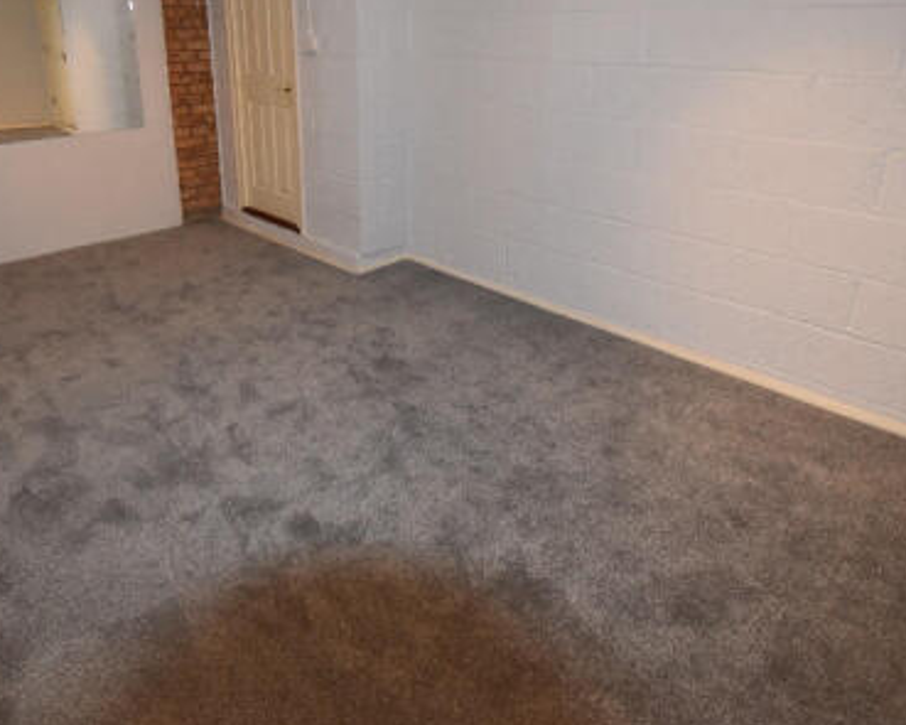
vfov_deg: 55.4
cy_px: 232
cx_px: 355
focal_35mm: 25
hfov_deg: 67.3
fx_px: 670
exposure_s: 1/60
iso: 1000
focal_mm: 10
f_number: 4.5
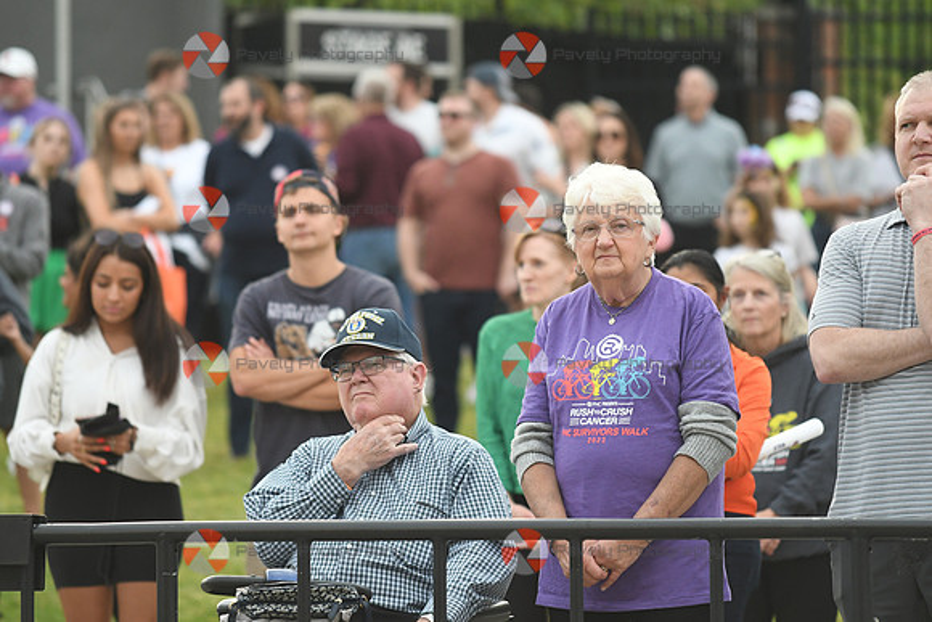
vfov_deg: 4.6
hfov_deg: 6.9
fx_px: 7768
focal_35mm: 300
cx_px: 466
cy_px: 311
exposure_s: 1/400
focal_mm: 200
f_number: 4
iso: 1000
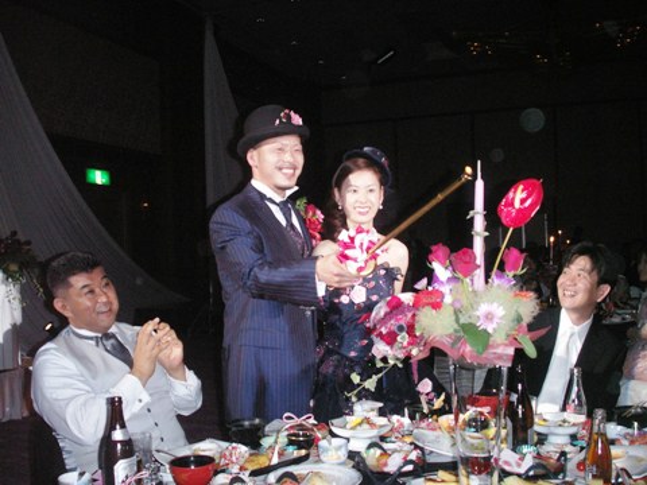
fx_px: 692
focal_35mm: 37
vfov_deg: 38.7
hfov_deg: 50.1
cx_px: 324
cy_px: 242
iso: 160
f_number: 3.5
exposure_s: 1/40
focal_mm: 7.7
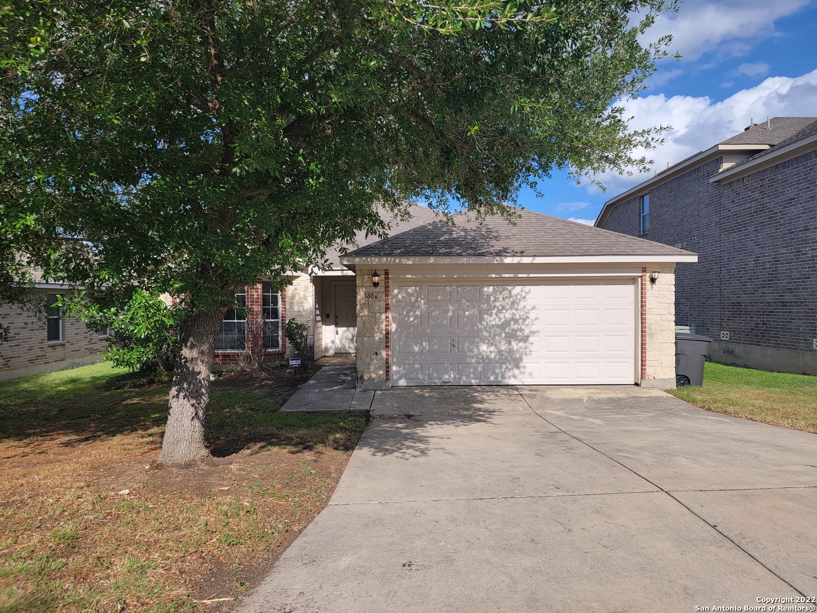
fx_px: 566
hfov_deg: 71.6
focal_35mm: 24
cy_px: 306
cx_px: 408
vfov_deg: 56.8
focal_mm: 6.7
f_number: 1.8
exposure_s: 1/942
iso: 16
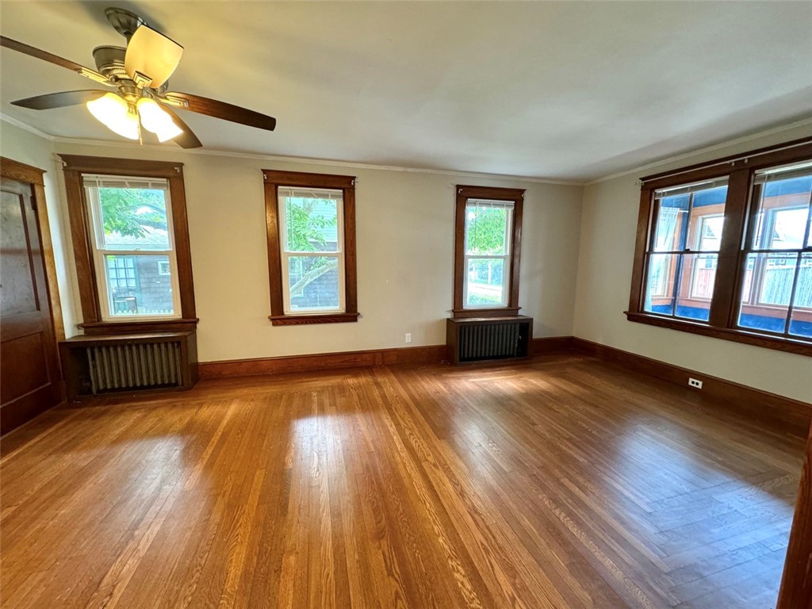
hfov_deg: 102.1
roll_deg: -0.6
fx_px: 328
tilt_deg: -7.9
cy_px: 304
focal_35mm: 14
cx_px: 406
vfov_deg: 85.7
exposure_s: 1/60
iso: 320
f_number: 2.2
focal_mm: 2.22
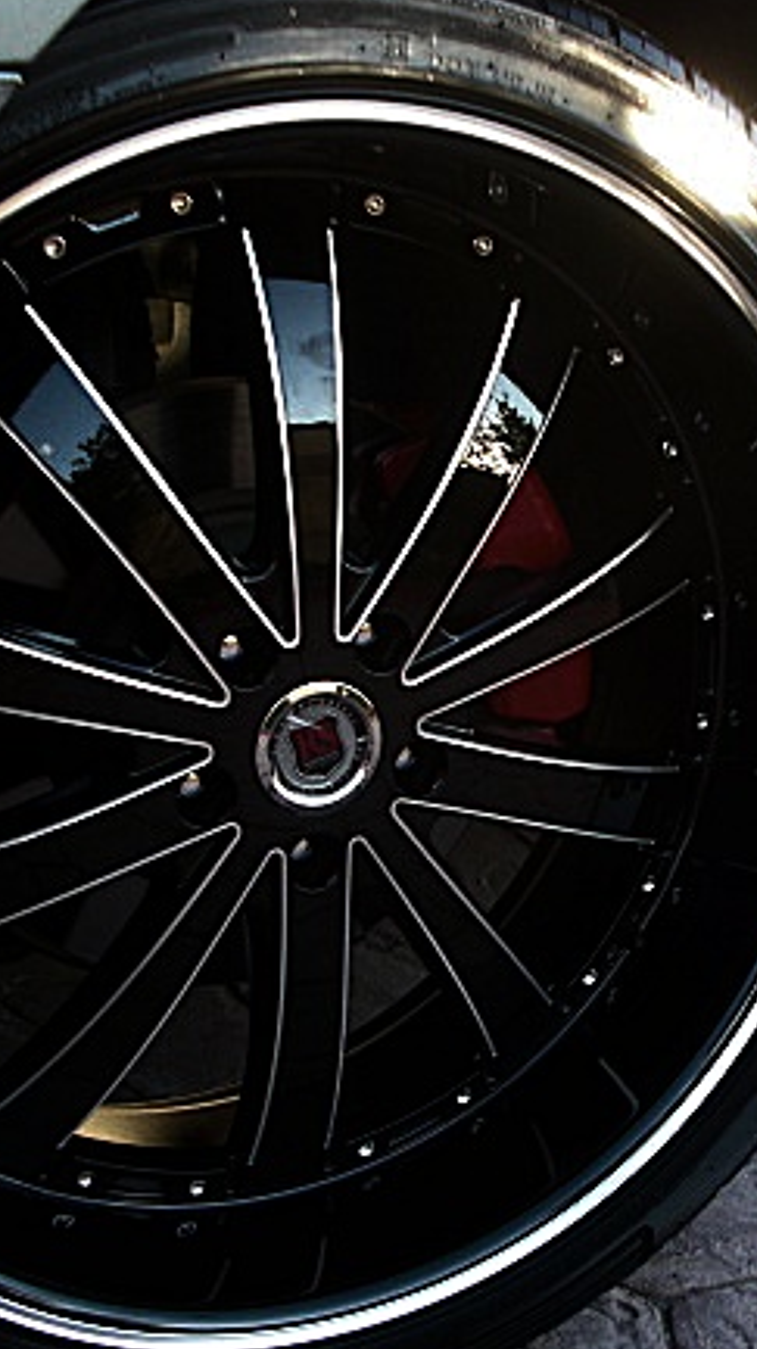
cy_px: 651
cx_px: 598
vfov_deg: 36.0
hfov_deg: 20.5
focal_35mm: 58
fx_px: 2073
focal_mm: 6.3
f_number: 2.8
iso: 100
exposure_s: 1/80
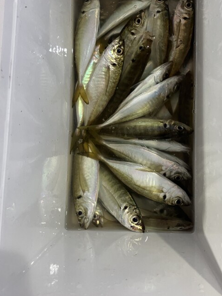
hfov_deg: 40.5
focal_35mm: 35
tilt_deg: -85.5
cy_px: 115
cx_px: 136
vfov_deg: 52.2
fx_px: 299
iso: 100
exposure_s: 1/60
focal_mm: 3.99
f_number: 1.8
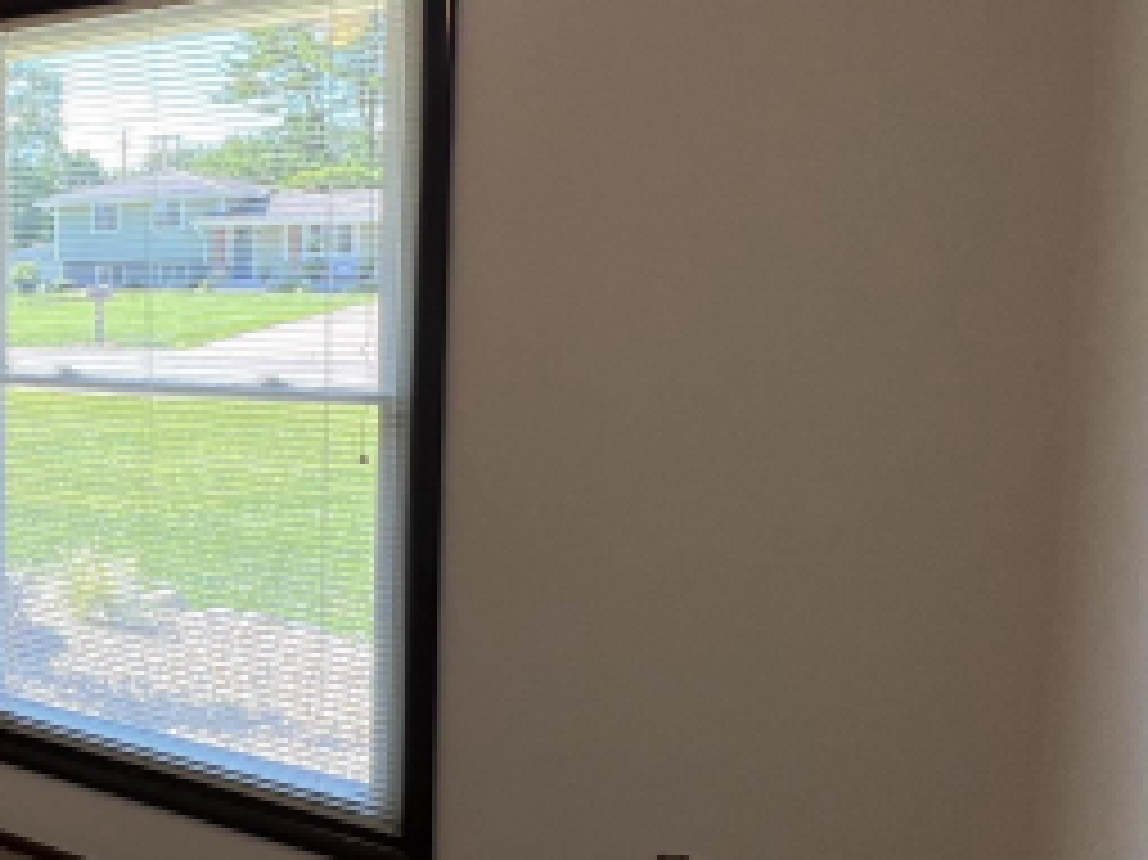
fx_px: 1127
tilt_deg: -5.1
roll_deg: +1.0
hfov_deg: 39.6
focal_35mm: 34
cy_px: 369
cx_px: -214
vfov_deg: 41.7
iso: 40
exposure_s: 1/120
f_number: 1.8
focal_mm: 1.57
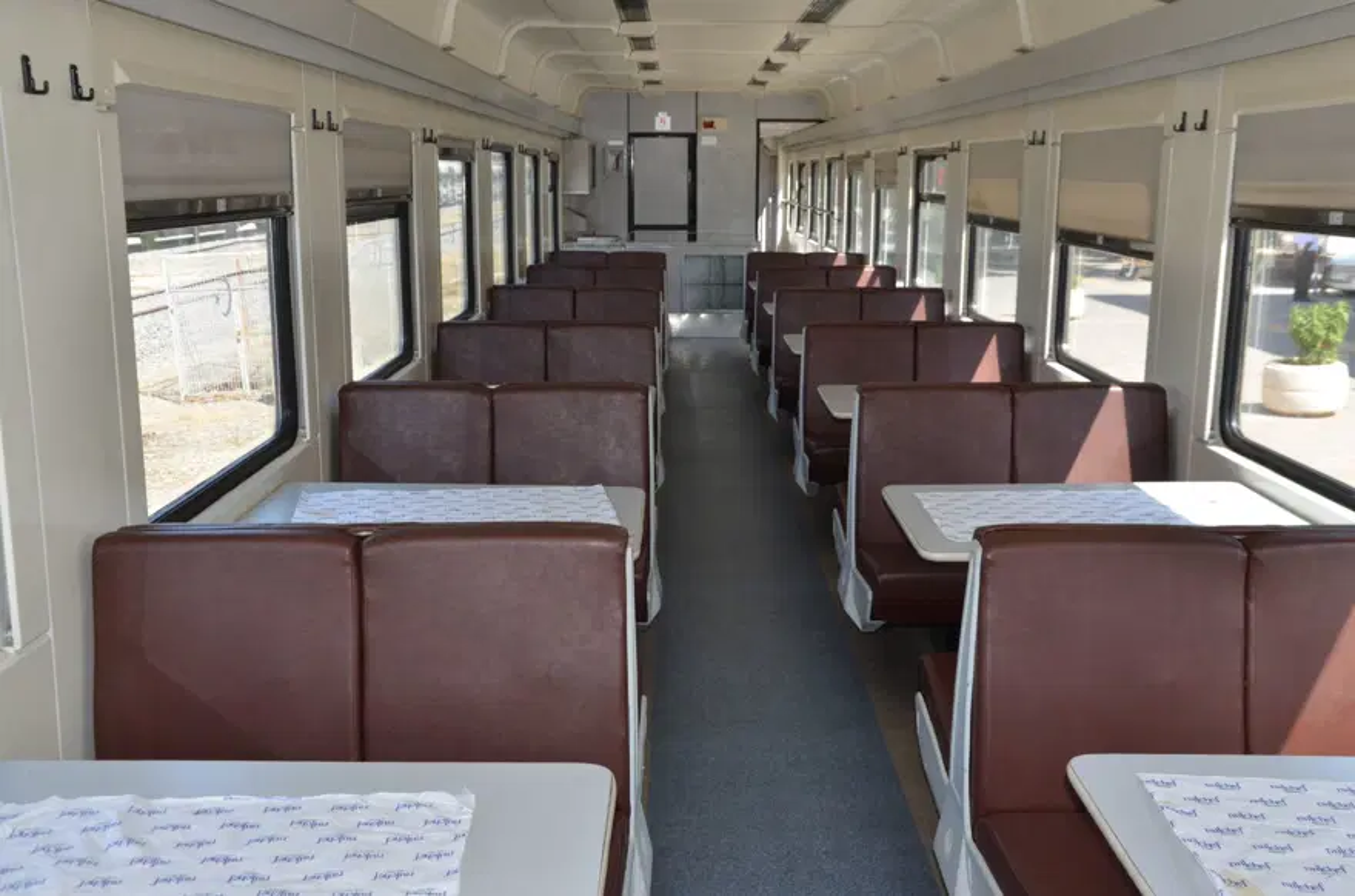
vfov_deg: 35.3
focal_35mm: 38
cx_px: 678
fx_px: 1408
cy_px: 448
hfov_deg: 51.4
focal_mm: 25
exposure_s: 1/250
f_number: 8
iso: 500
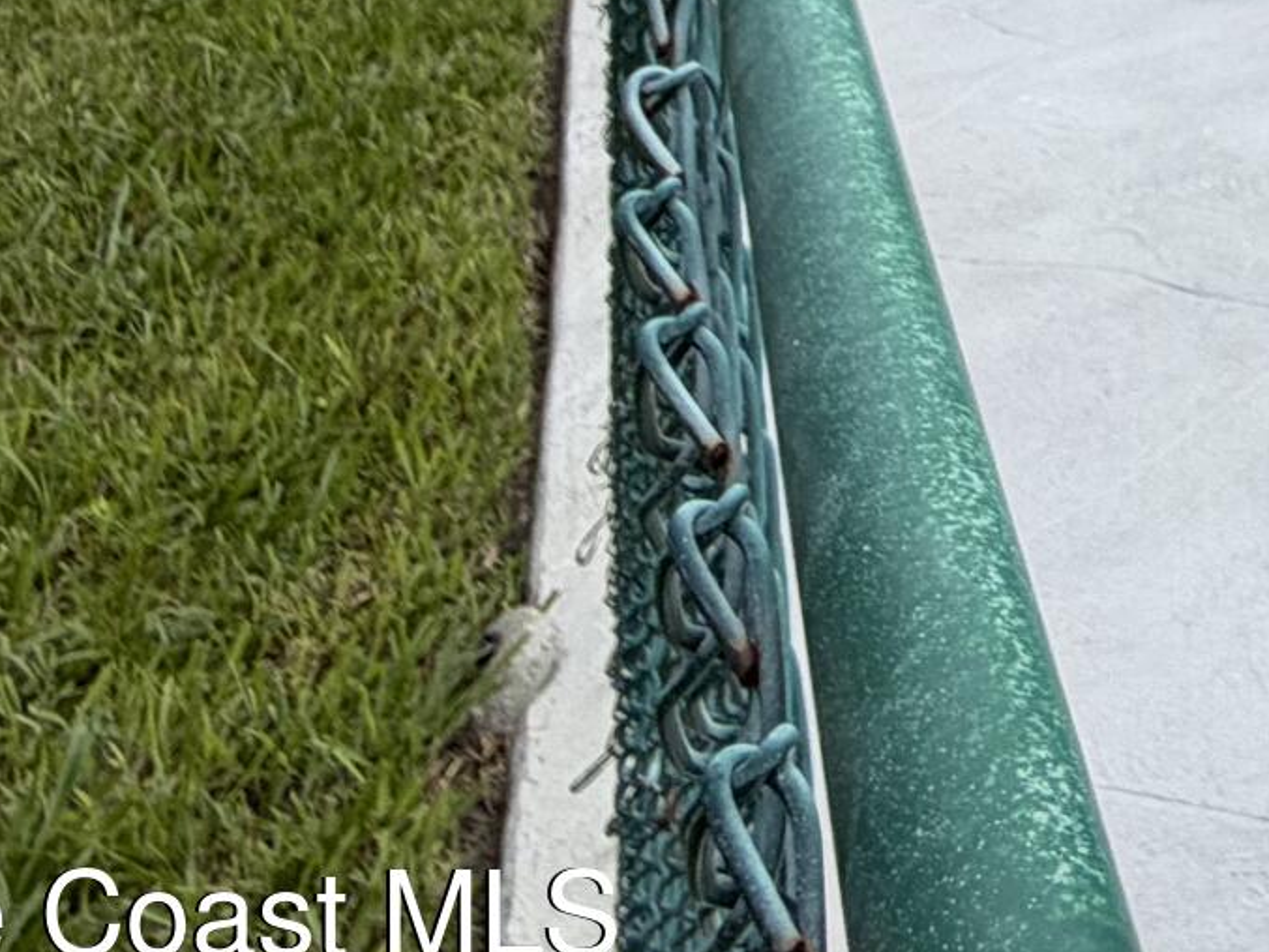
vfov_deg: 16.9
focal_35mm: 62
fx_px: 2273
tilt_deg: +1.8
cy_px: -1001
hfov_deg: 22.7
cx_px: 2090
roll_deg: +0.7
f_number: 2.2
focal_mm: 2.22
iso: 50
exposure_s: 1/331
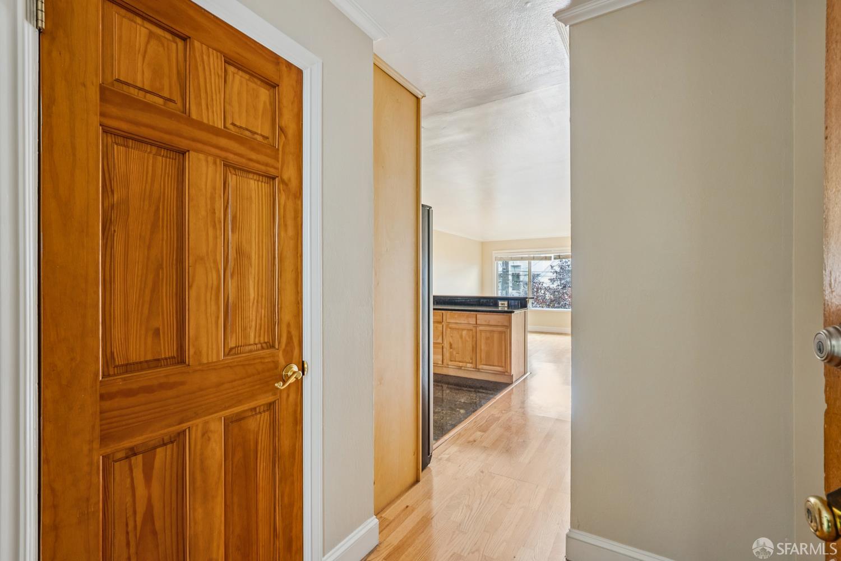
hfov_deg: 96.7
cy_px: 280
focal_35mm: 16
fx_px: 374
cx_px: 420
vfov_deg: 73.7
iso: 640
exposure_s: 1/13
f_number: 8
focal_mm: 16
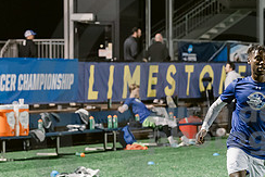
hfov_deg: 9.1
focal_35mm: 226
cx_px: 224
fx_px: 1665
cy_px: 124
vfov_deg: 6.1
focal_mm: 95
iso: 2500
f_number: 3.5
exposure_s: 1/200
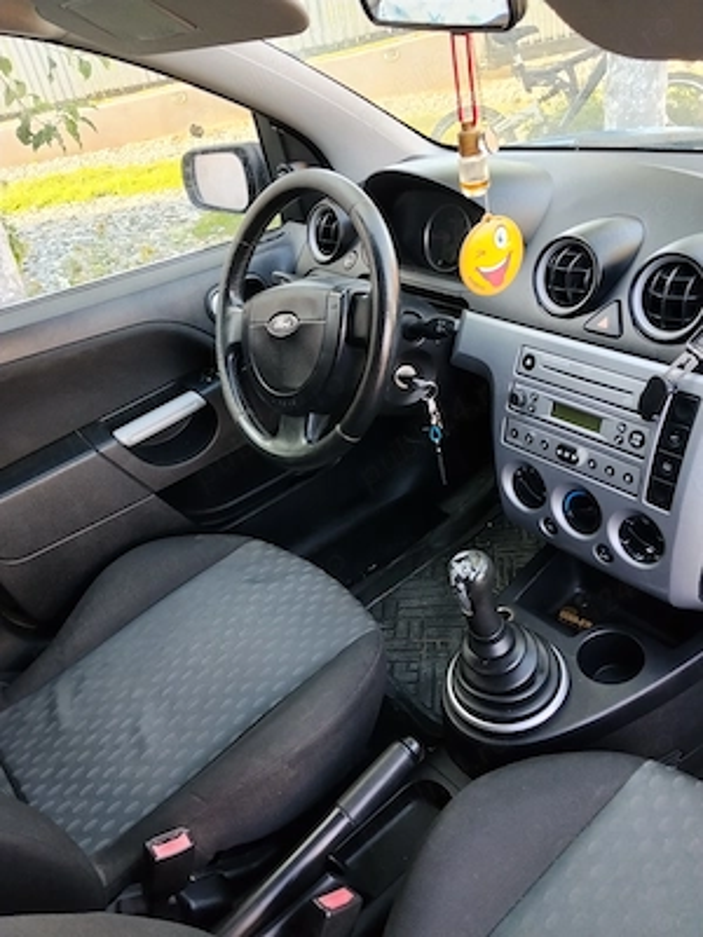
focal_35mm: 29
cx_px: 352
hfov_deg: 48.2
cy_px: 468
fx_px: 785
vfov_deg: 61.7
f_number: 1.8
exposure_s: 1/50
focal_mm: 4.22
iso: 100
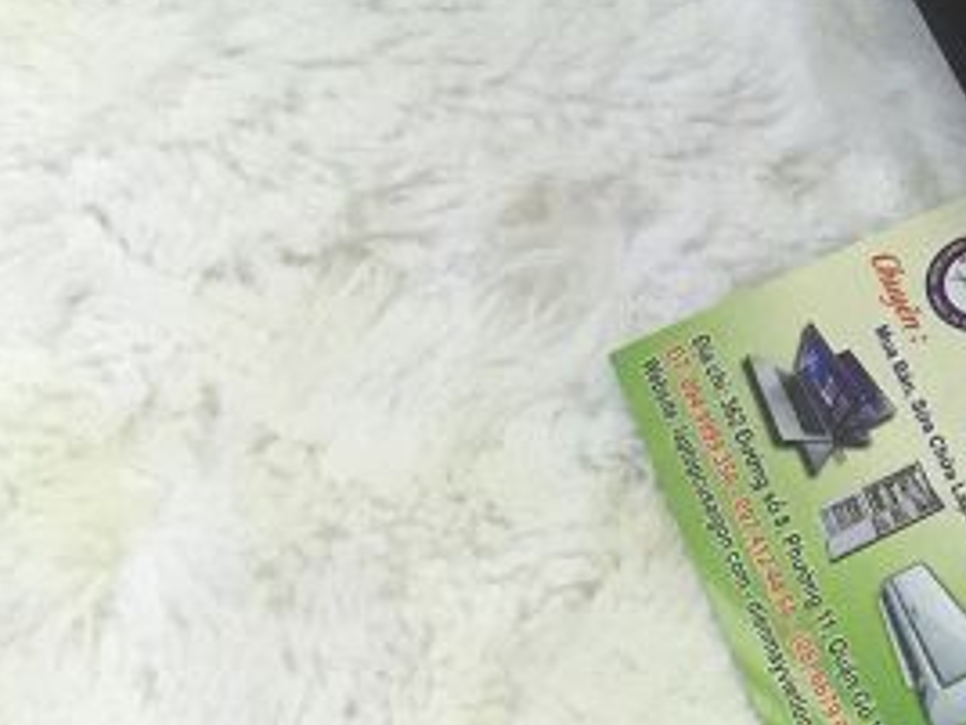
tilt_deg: -42.4
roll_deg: -13.3
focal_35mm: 111
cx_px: 1370
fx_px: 3098
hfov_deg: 16.4
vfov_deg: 12.2
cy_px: -599
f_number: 2.2
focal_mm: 4.15
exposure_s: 1/17
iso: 125
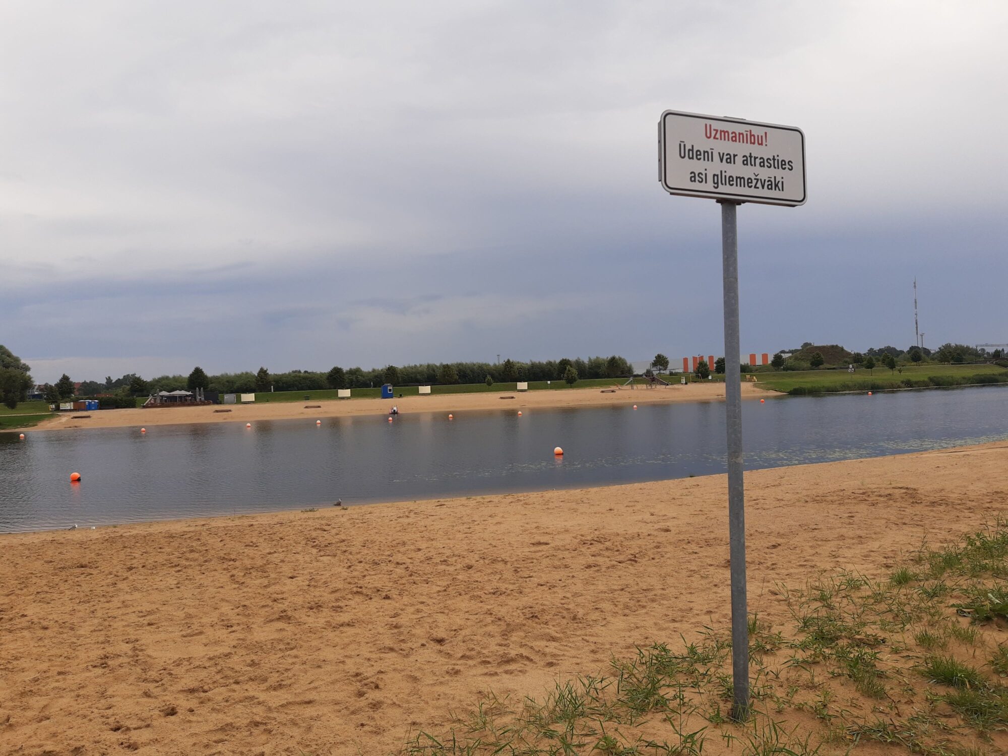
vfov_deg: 53.1
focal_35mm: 26
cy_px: 378
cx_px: 504
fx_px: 757
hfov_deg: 67.3
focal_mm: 4.75
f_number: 1.7
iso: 40
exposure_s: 1/2985
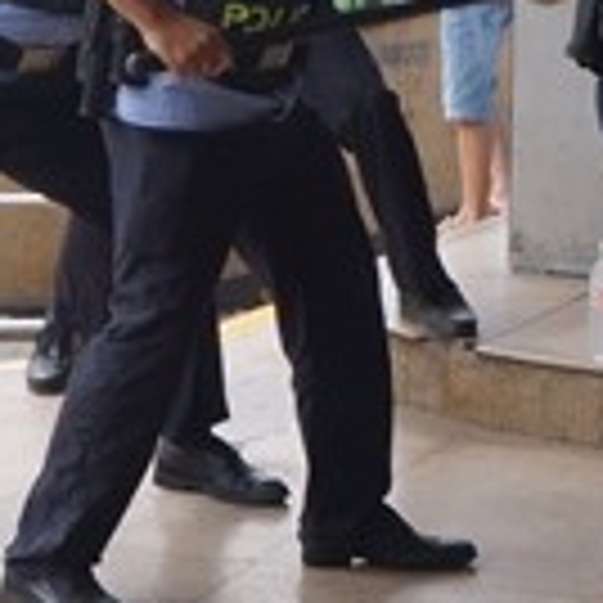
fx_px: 2996
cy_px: -76
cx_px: 450
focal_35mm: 152
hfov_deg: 11.5
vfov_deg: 11.3
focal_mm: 20
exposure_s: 1/160
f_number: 6.3
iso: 200
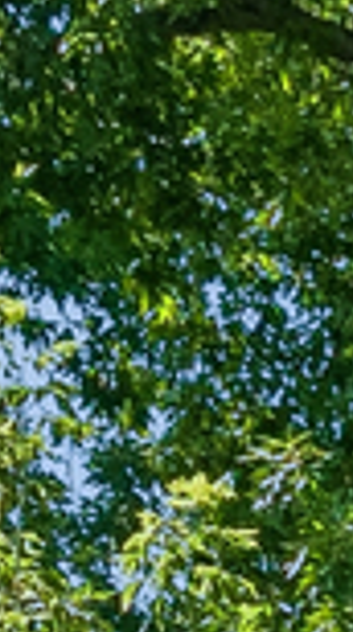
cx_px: 2461
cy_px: 1732
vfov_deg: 6.3
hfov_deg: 3.2
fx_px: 5371
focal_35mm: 321
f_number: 8
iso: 400
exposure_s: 1/640
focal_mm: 29
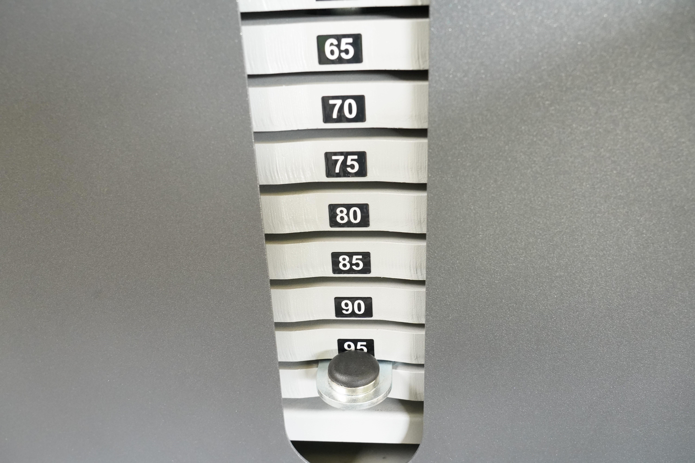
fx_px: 598
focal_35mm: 31
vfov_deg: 42.3
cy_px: 232
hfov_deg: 60.3
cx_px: 348
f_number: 7.1
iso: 6400
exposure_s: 1/100
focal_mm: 31
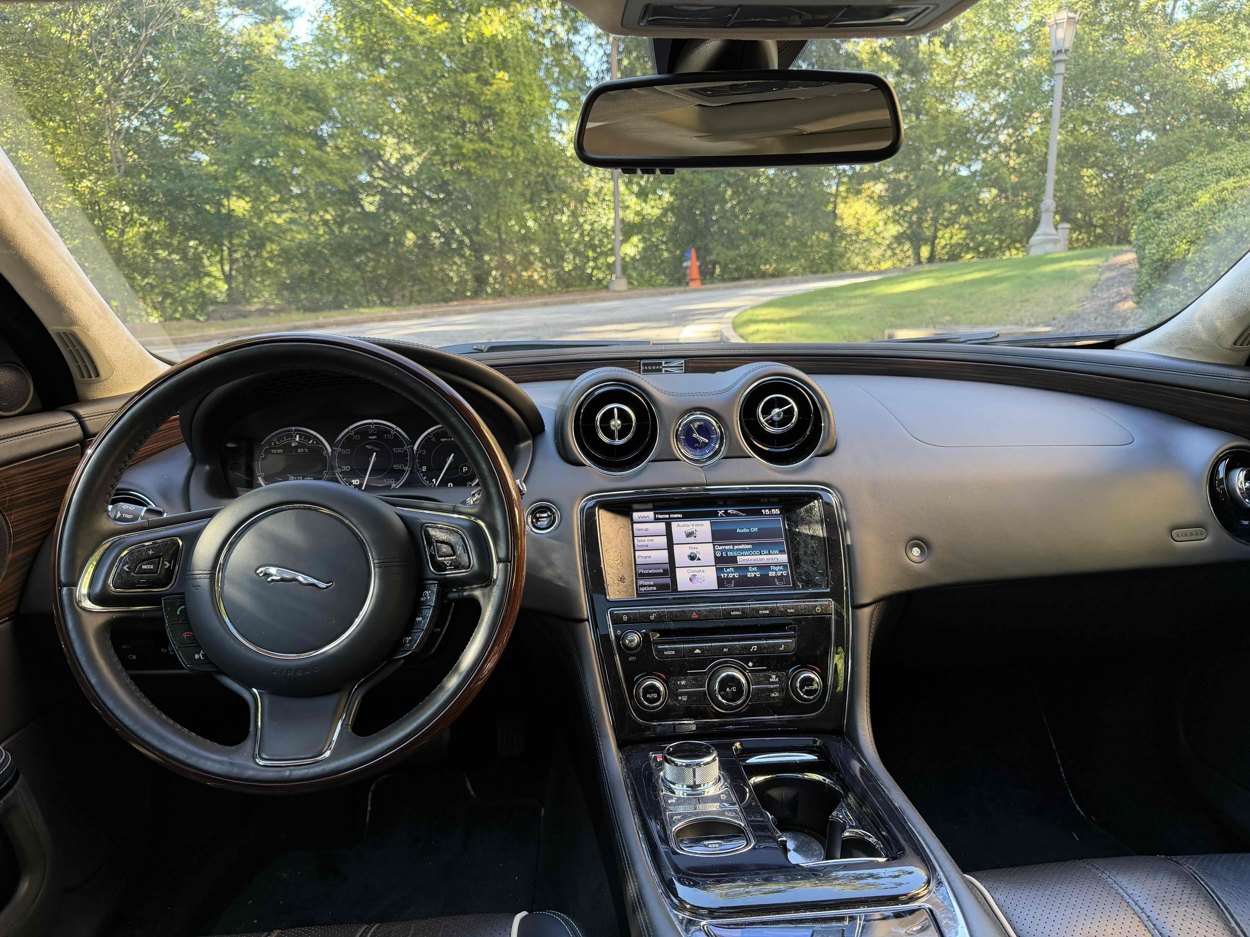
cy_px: 468
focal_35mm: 24
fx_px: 867
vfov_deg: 56.8
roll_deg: -1.1
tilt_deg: -12.0
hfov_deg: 71.6
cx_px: 625
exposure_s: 1/121
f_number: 1.78
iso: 160
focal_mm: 6.76
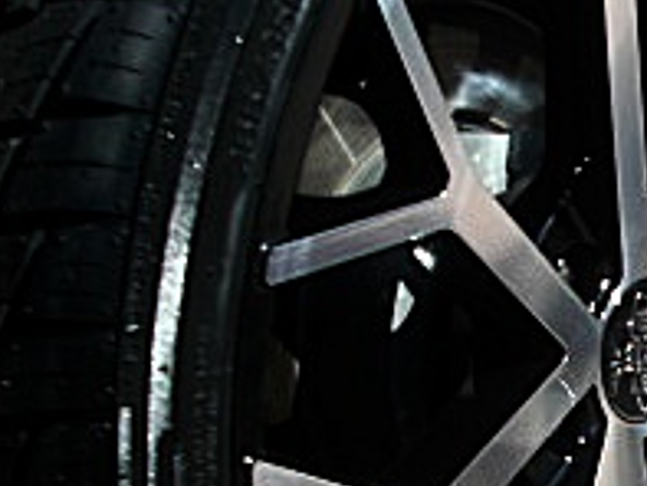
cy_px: 473
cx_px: 821
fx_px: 2188
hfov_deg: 16.0
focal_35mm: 117
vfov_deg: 12.5
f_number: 2.8
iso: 50
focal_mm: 6.3
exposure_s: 1/500
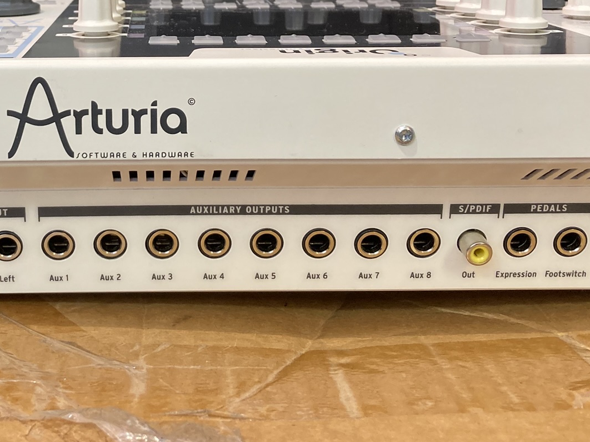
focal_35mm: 54
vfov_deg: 26.3
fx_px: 920
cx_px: 142
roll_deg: -0.2
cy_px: 62
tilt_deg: -16.9
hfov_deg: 34.7
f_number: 1.8
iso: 100
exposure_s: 1/50
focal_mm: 3.99
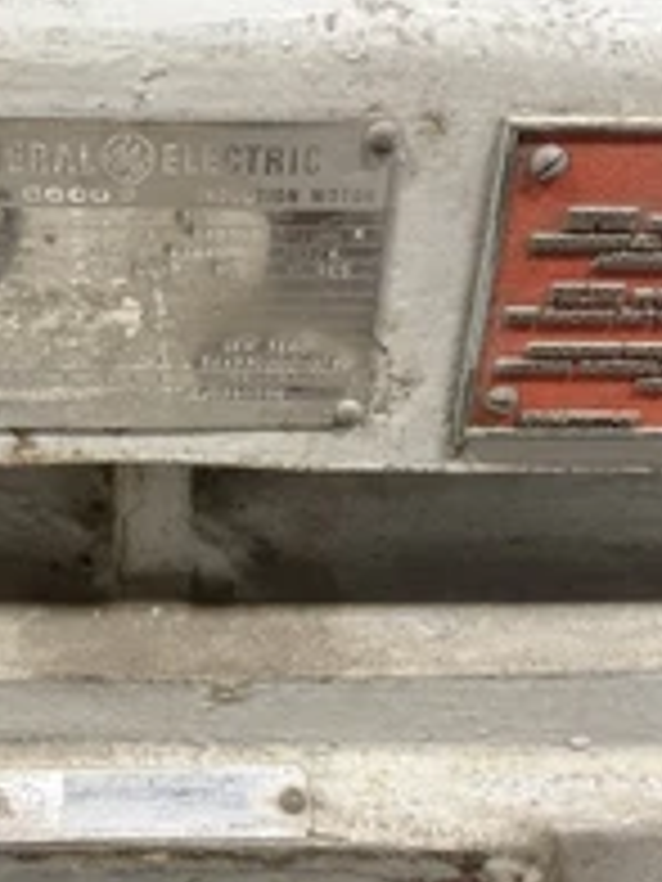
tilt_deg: -39.9
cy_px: 522
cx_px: 176
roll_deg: -1.9
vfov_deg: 38.8
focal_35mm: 49
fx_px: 1249
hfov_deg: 29.3
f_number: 1.78
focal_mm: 6.76
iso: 200
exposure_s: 1/60
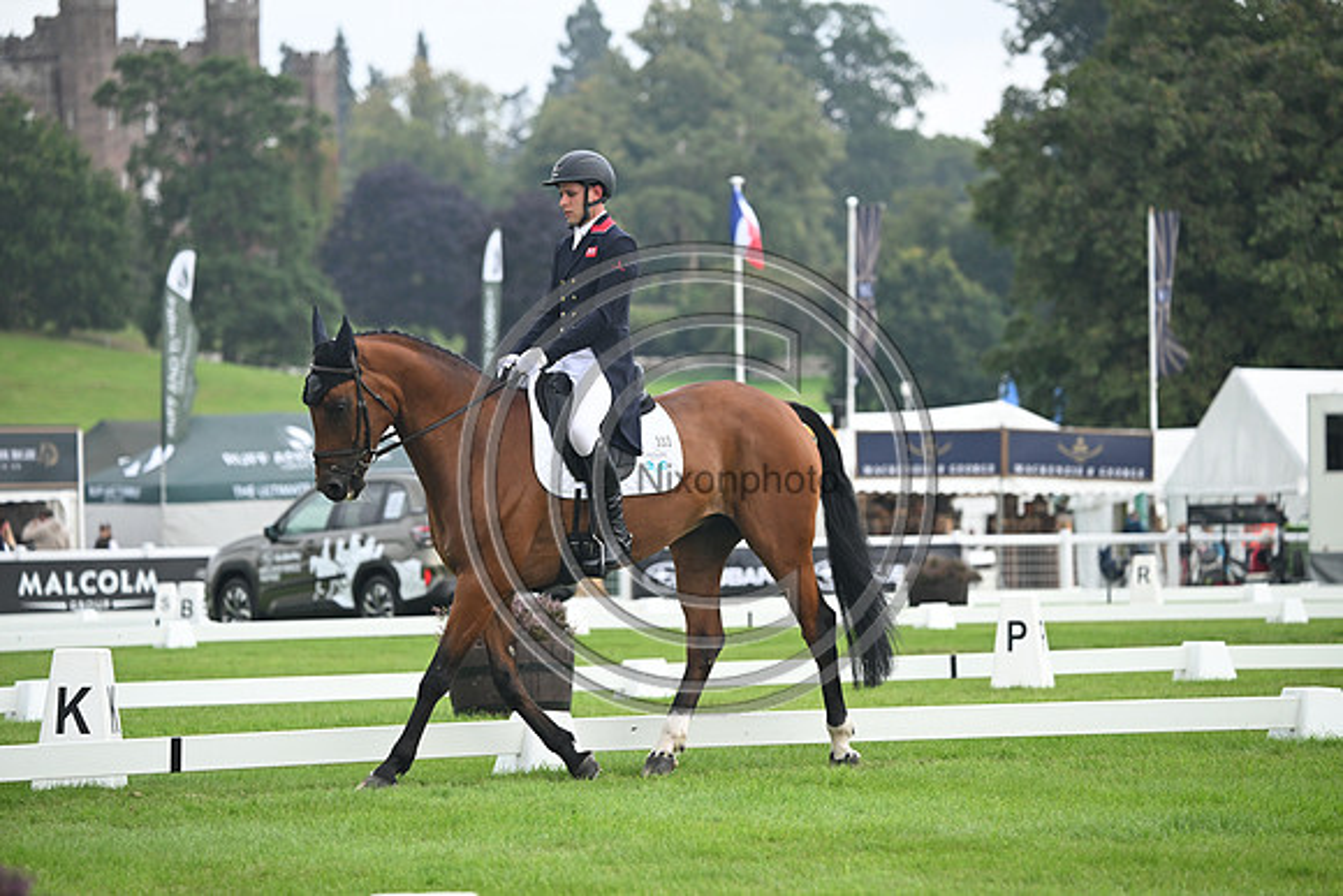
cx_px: 672
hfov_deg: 9.8
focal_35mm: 210
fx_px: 7836
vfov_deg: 6.5
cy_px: 448
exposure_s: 1/1250
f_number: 5
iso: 1400
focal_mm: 210
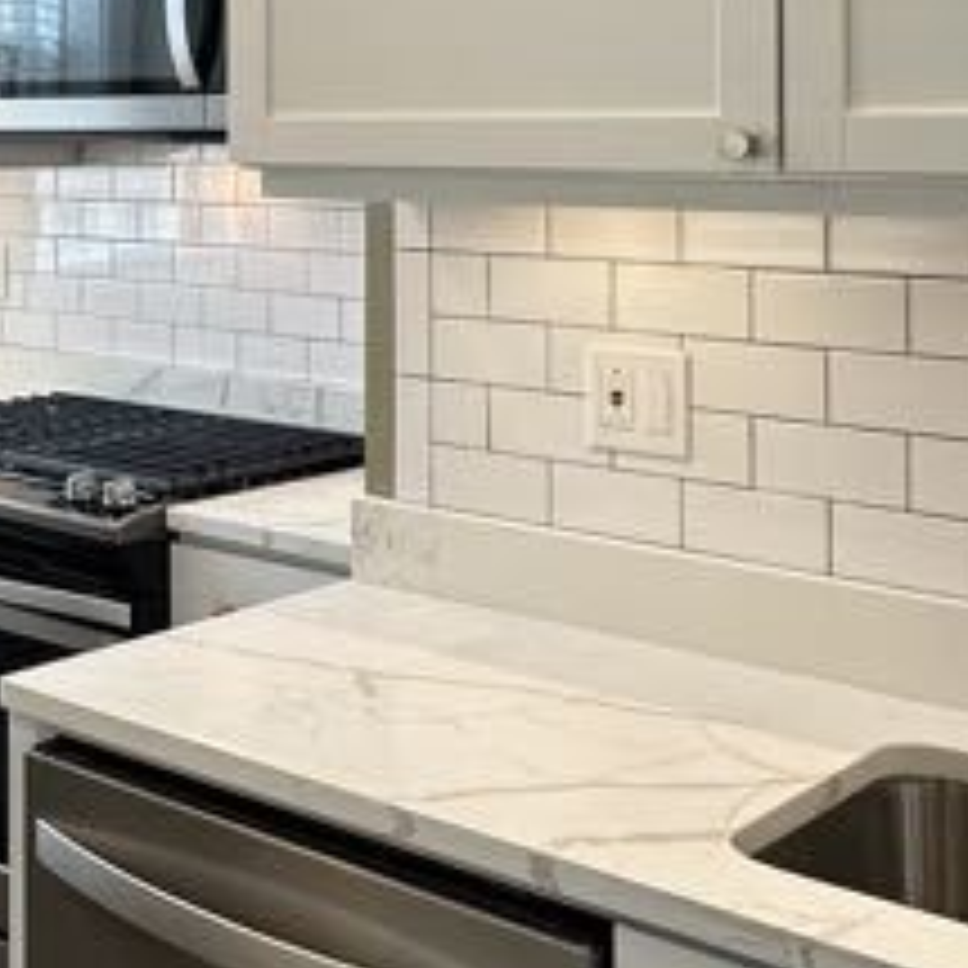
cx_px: -86
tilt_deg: +0.0
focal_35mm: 59
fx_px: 1867
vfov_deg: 28.1
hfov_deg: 26.8
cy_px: 117
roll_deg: +0.0
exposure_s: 1/120
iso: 160
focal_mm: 2.22
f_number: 2.2
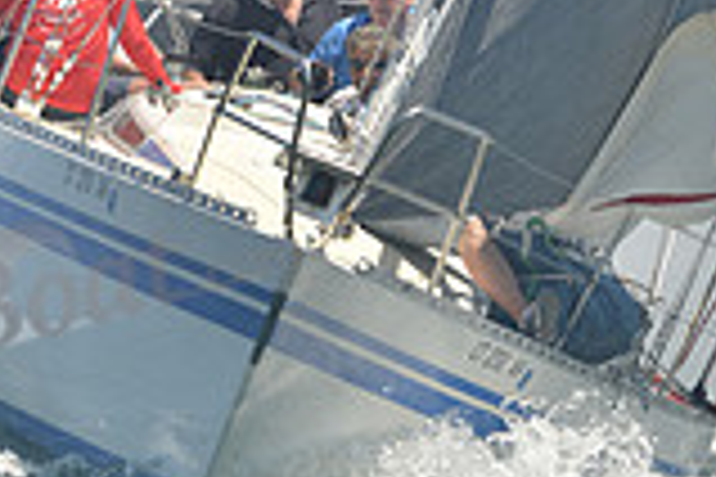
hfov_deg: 1.7
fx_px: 24621
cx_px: 540
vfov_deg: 1.1
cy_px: 20
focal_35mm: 1238
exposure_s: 1/1000
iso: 280
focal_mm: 340
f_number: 7.1
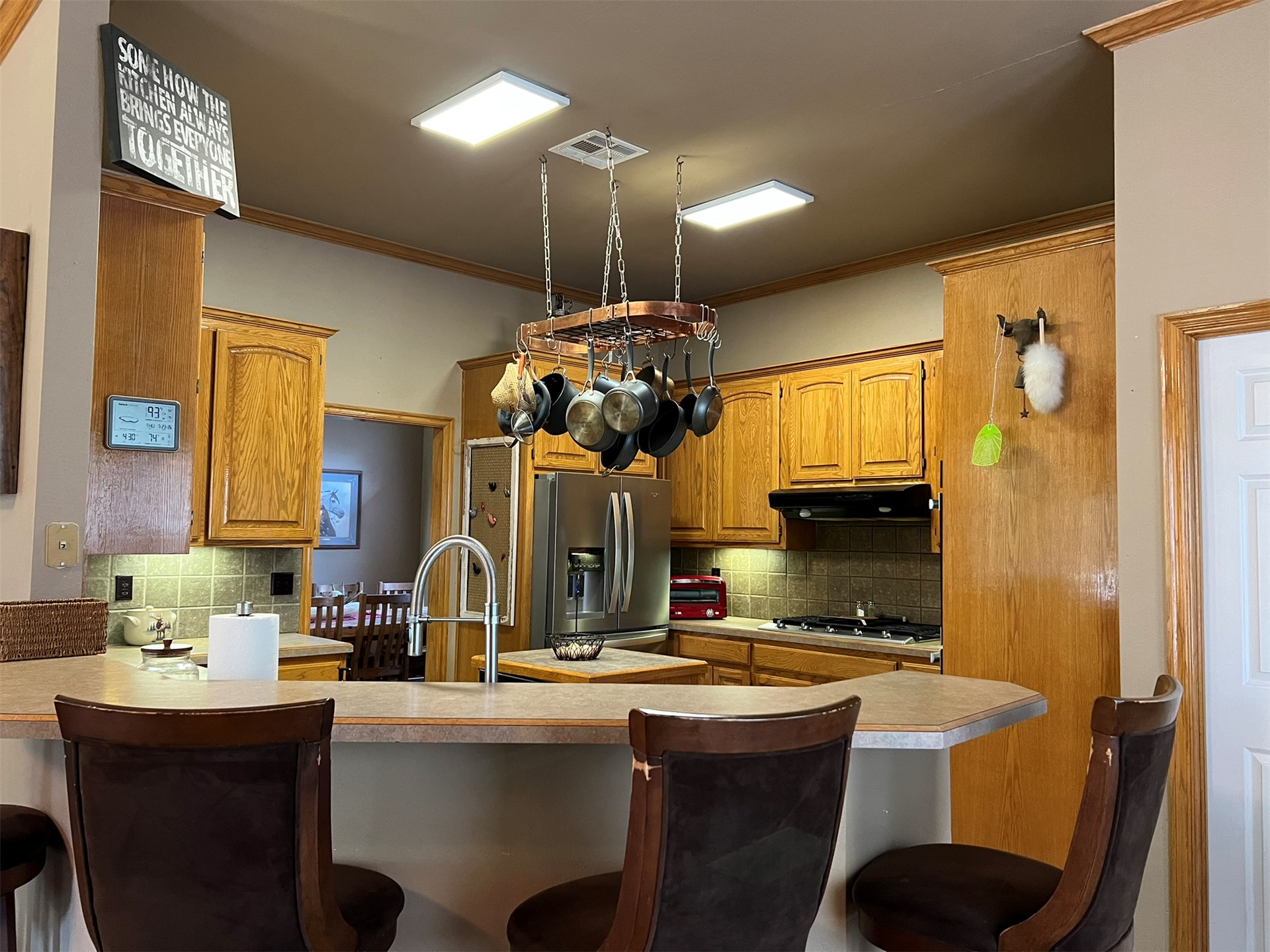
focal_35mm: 26
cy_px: 476
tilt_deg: +2.7
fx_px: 954
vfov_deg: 53.1
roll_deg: -1.3
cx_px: 635
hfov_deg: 67.3
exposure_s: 1/60
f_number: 1.5
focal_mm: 5.7
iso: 400
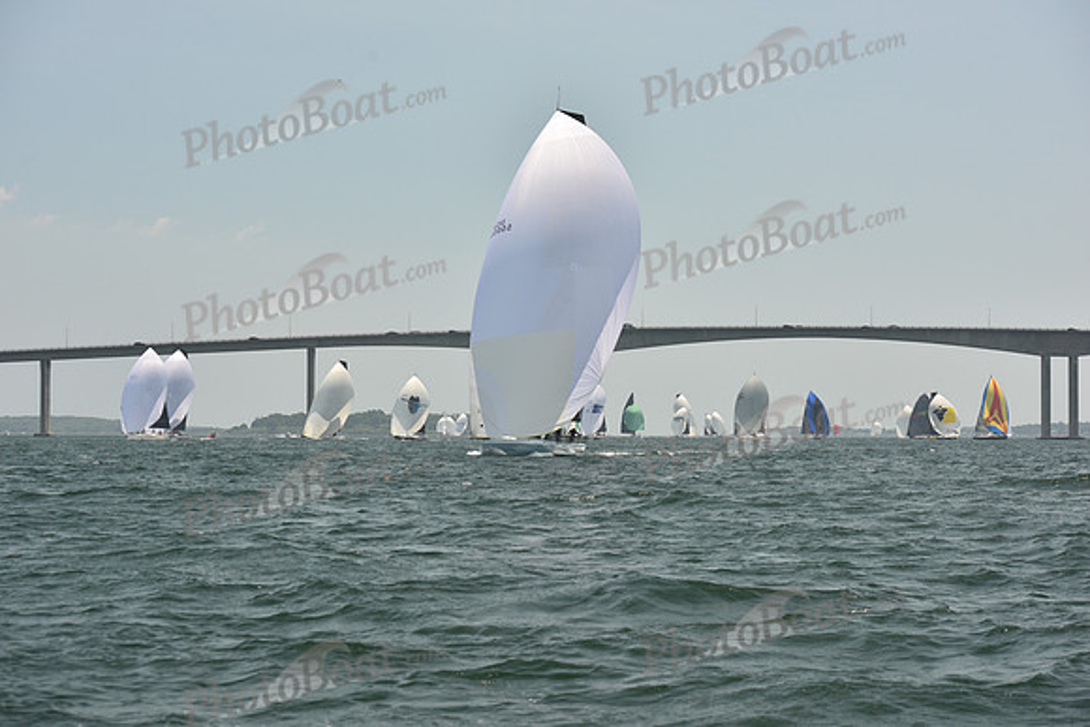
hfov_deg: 28.8
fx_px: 2120
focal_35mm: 70
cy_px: 364
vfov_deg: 19.5
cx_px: 545
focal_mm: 70
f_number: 7.1
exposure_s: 1/640
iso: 250
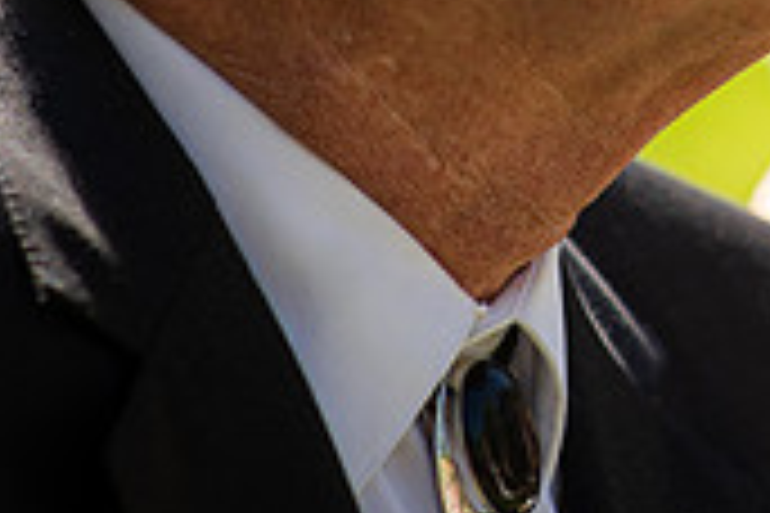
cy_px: -320
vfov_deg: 4.7
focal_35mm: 289
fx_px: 6181
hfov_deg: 7.1
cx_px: 901
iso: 200
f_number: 2.5
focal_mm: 85
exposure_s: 1/1600
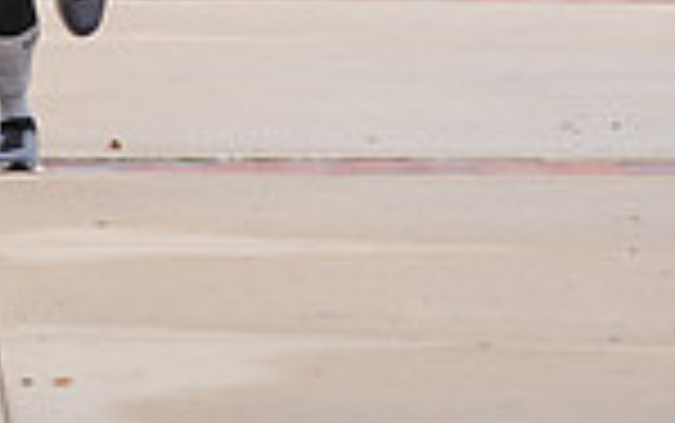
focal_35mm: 730
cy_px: -443
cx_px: 36
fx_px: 13439
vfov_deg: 1.8
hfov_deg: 2.9
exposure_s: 1/500
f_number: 5
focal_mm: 185
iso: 500
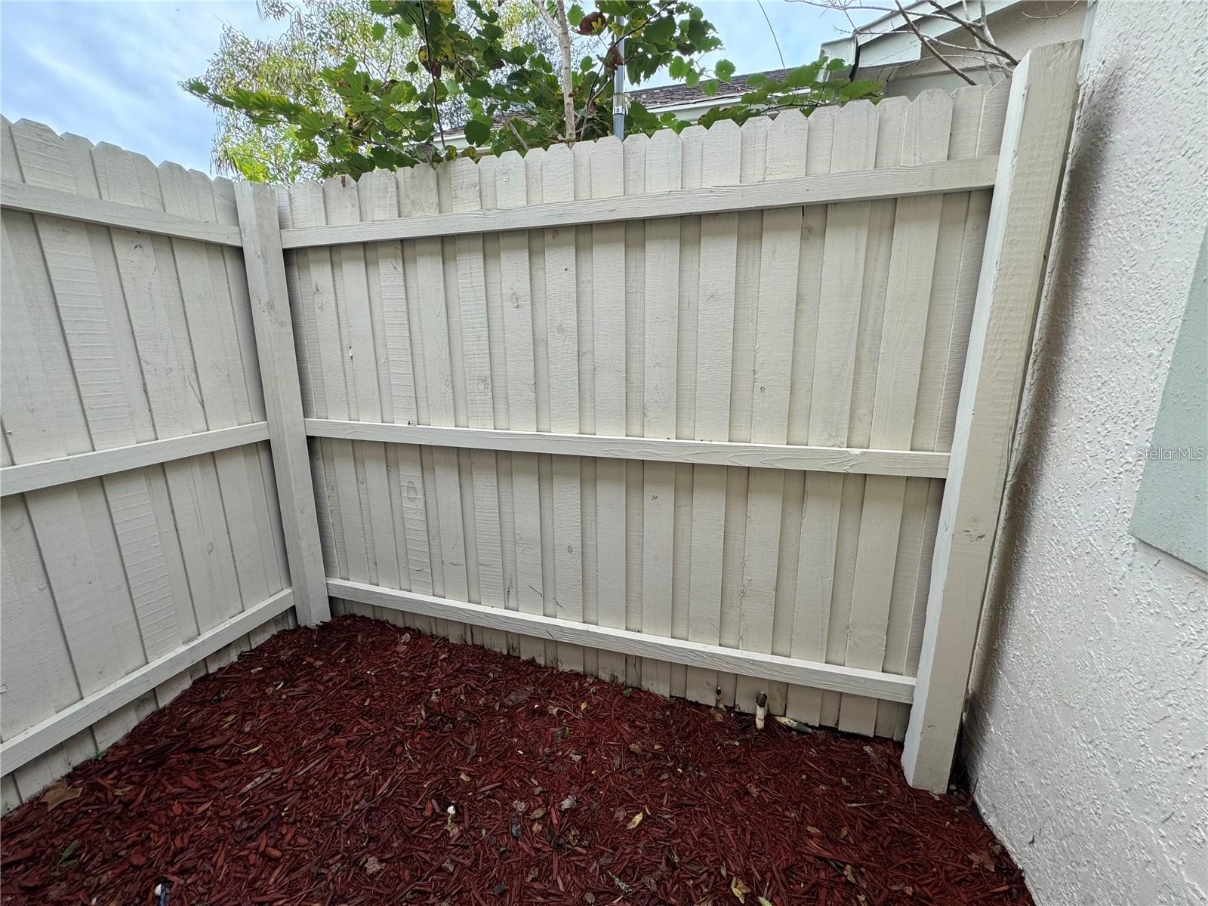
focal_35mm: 14
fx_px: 489
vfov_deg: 85.7
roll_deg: -0.3
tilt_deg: -13.2
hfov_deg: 102.1
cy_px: 453
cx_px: 604
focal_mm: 2.22
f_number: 2.2
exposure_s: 1/215
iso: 40
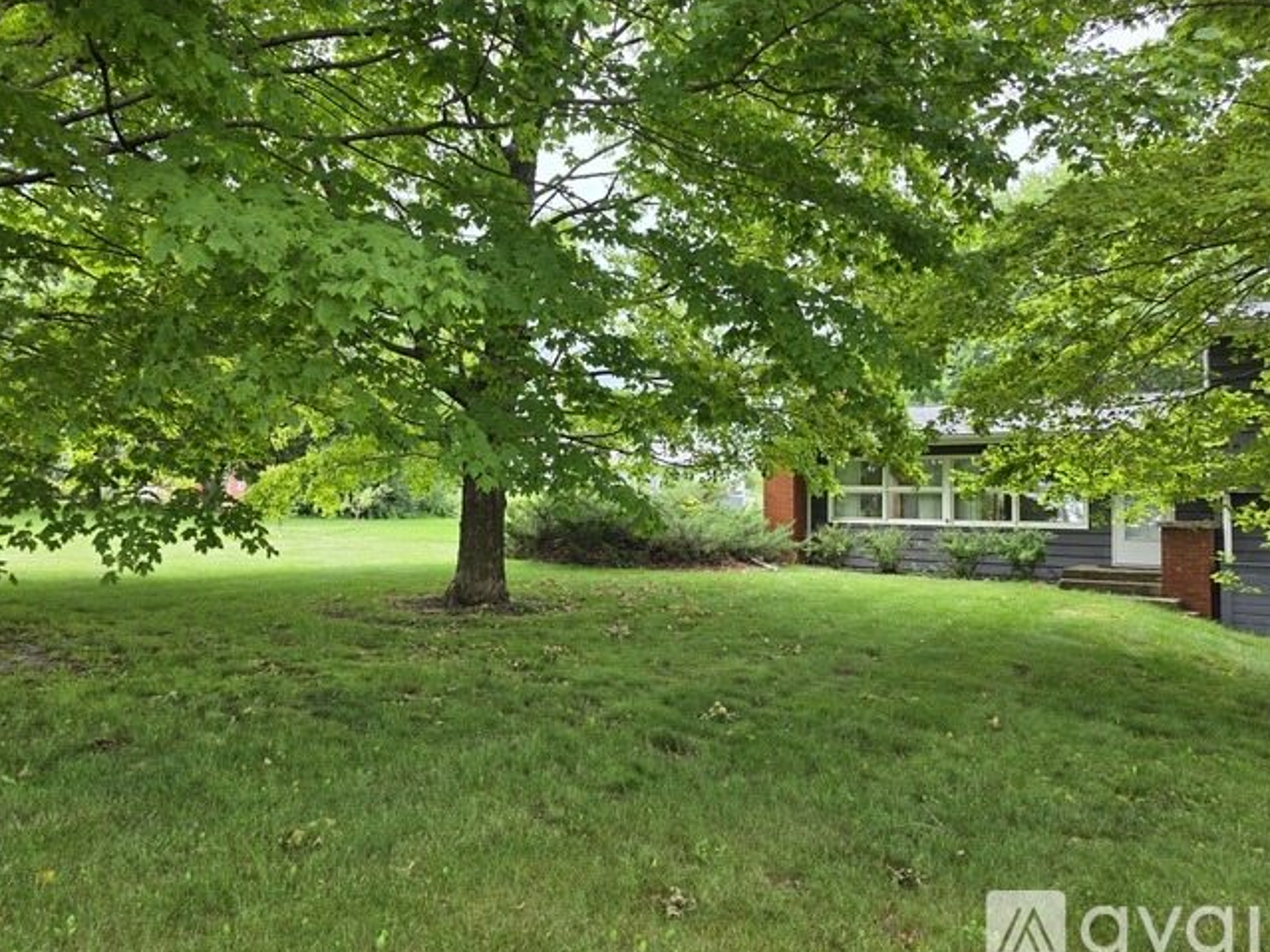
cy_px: 473
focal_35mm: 24
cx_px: 645
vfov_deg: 56.8
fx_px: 880
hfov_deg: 71.6
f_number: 1.4
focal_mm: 6.5
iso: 32
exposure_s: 1/180
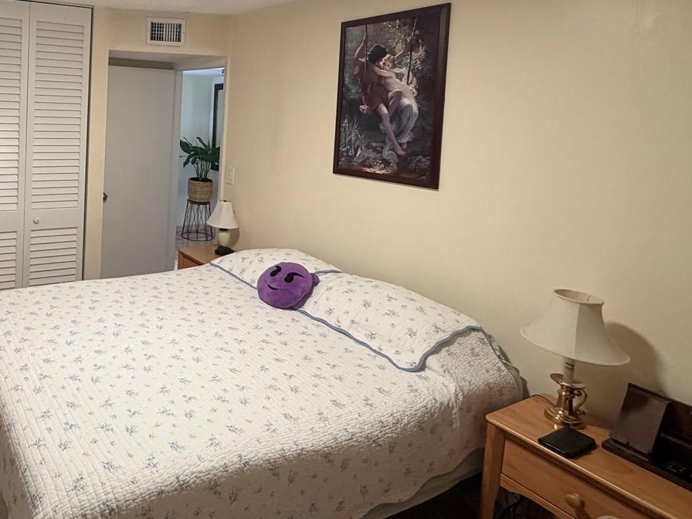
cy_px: 136
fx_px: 500
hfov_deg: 61.3
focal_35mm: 25
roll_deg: -1.9
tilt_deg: -4.1
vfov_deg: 52.7
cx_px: 102
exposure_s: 1/60
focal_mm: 2.22
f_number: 2.2
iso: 320
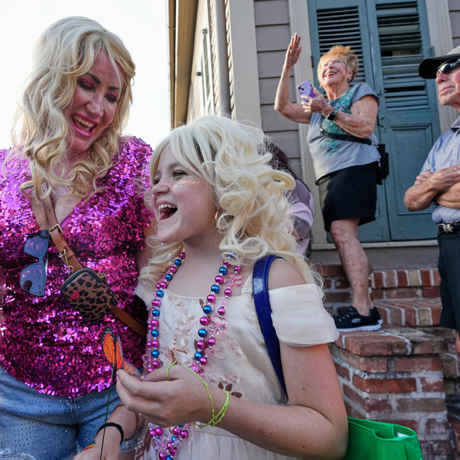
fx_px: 331
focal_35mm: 22
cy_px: 233
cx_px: 156
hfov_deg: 67.8
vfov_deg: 69.6
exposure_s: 1/640
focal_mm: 16
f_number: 4.5
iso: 640
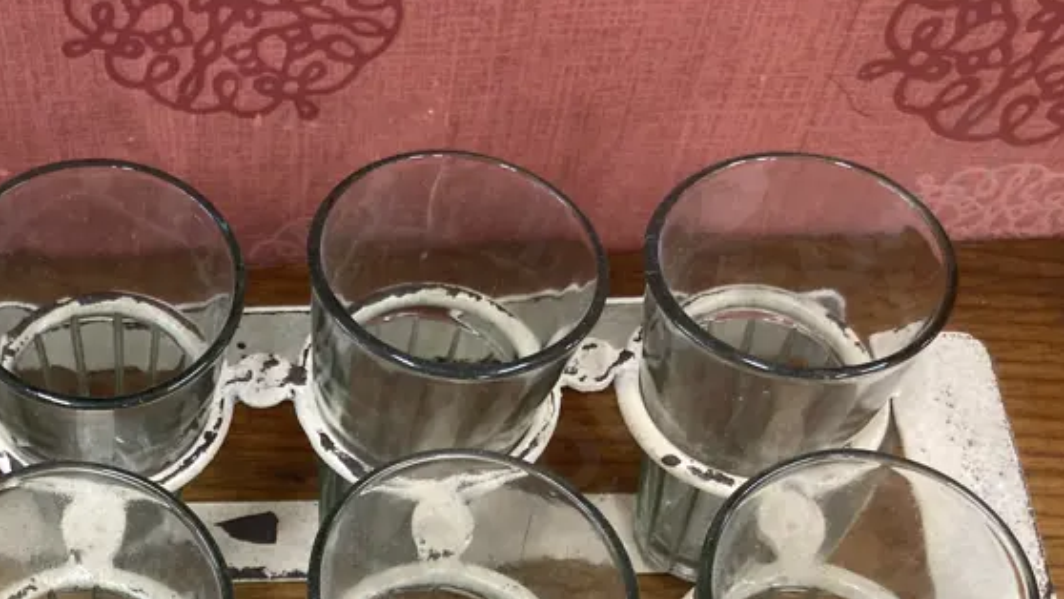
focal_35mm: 56
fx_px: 1580
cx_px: 229
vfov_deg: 20.2
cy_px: 706
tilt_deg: -62.9
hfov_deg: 36.1
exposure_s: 1/50
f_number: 1.8
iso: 125
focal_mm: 3.99
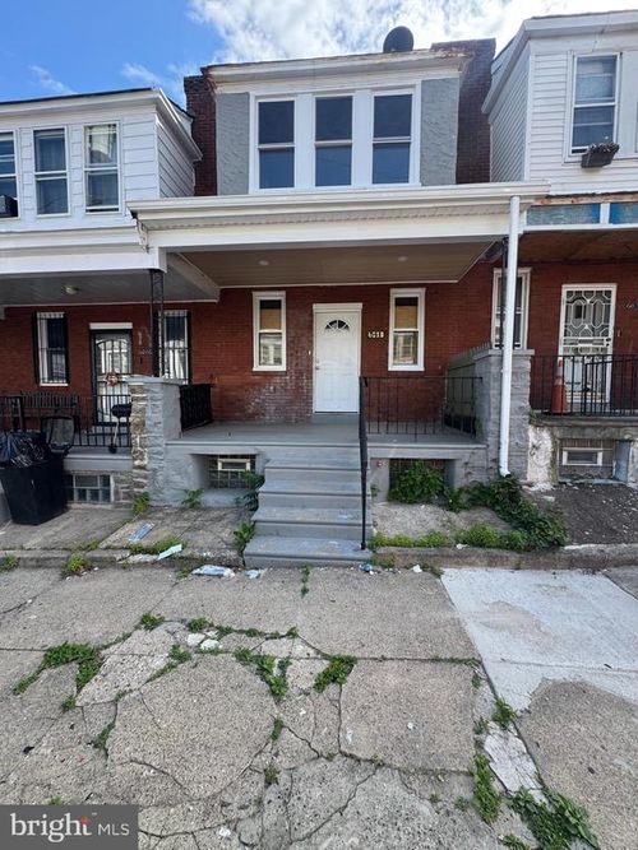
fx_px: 344
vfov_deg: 102.1
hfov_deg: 85.7
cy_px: 425
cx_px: 319
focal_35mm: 14
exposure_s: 1/438
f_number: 2.2
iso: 40
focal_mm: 2.22
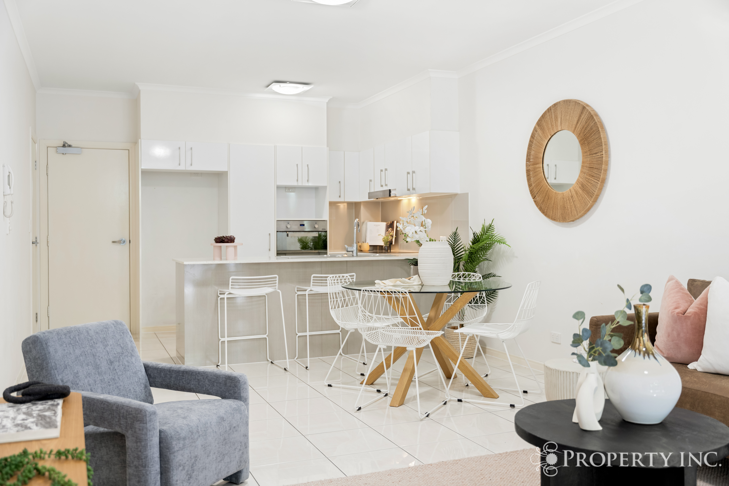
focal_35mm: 33
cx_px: 364
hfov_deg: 56.6
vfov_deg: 39.5
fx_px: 676
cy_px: 243
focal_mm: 33.4
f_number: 2.8
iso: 320
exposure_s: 1/13
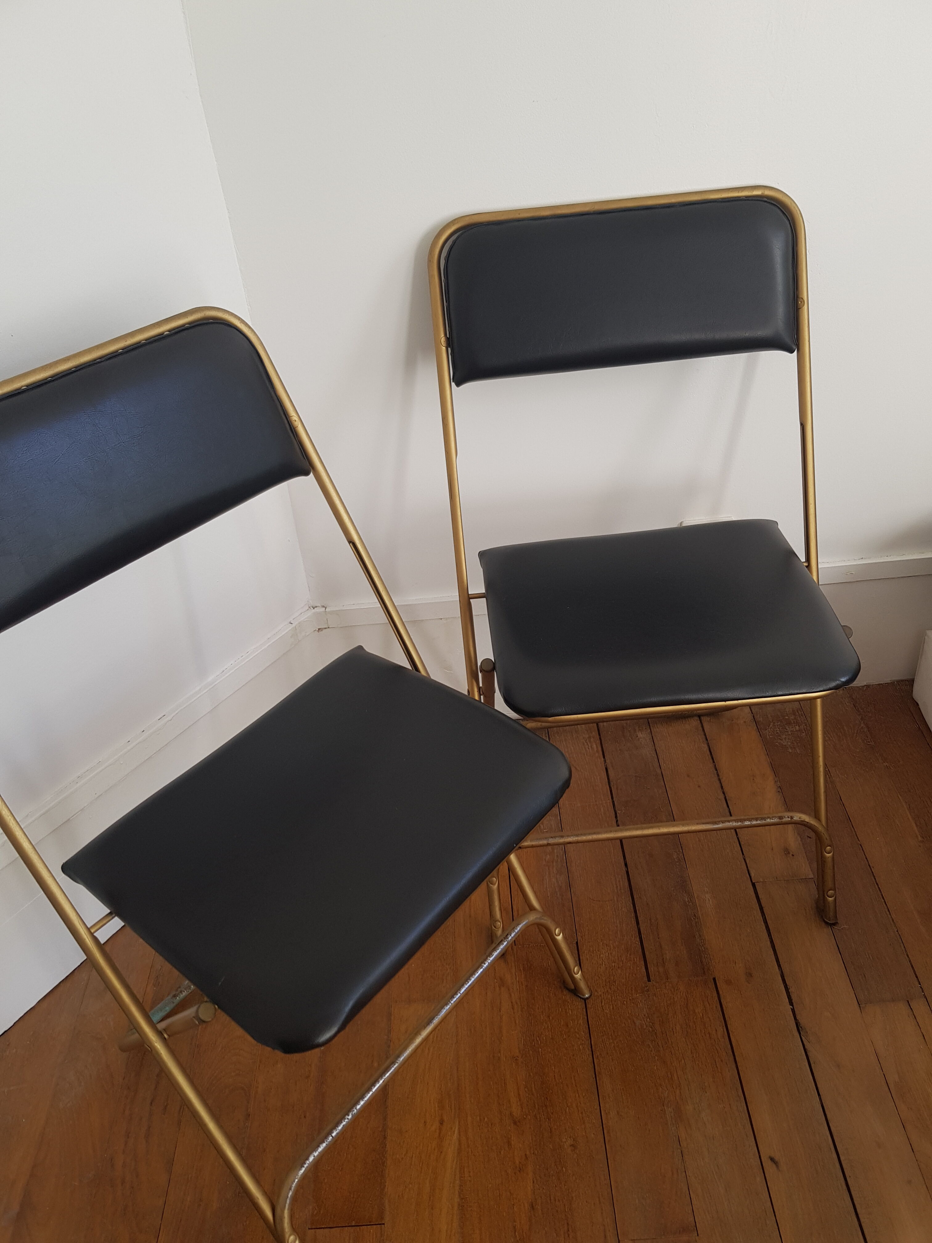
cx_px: 466
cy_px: 622
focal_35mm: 26
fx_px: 933
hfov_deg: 53.1
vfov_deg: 67.3
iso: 50
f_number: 1.7
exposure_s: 1/60
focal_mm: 4.2
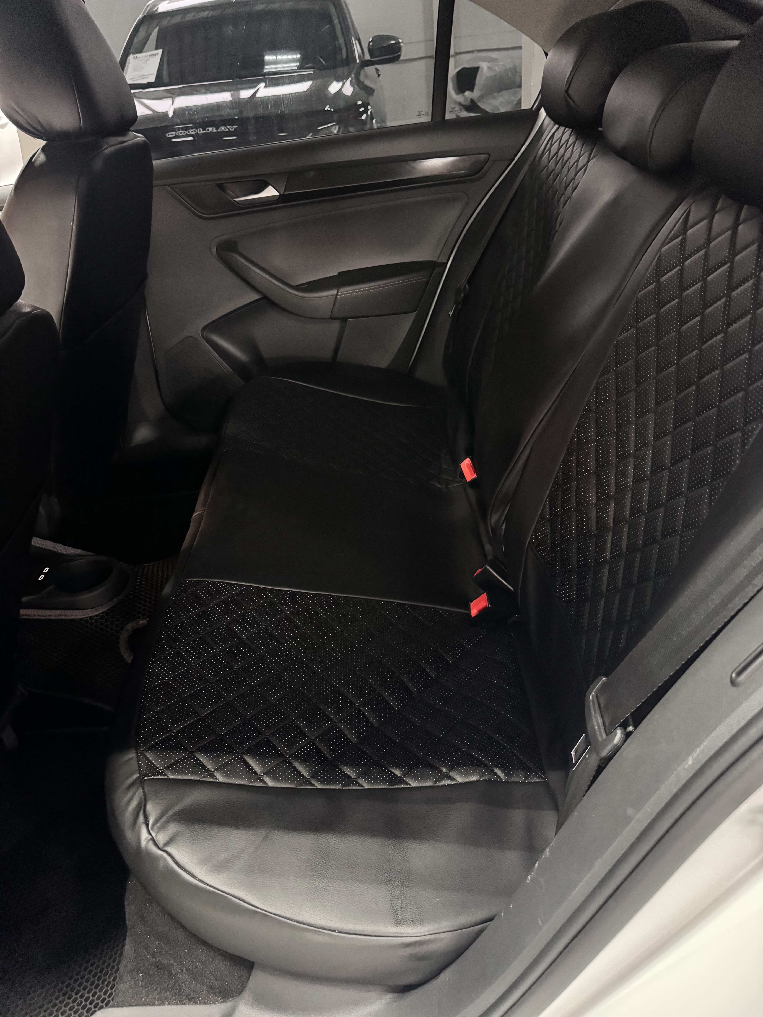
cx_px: 382
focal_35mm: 24
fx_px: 705
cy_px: 508
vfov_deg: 71.6
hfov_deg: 56.8
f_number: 1.78
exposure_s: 1/30
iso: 1250
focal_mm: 6.76
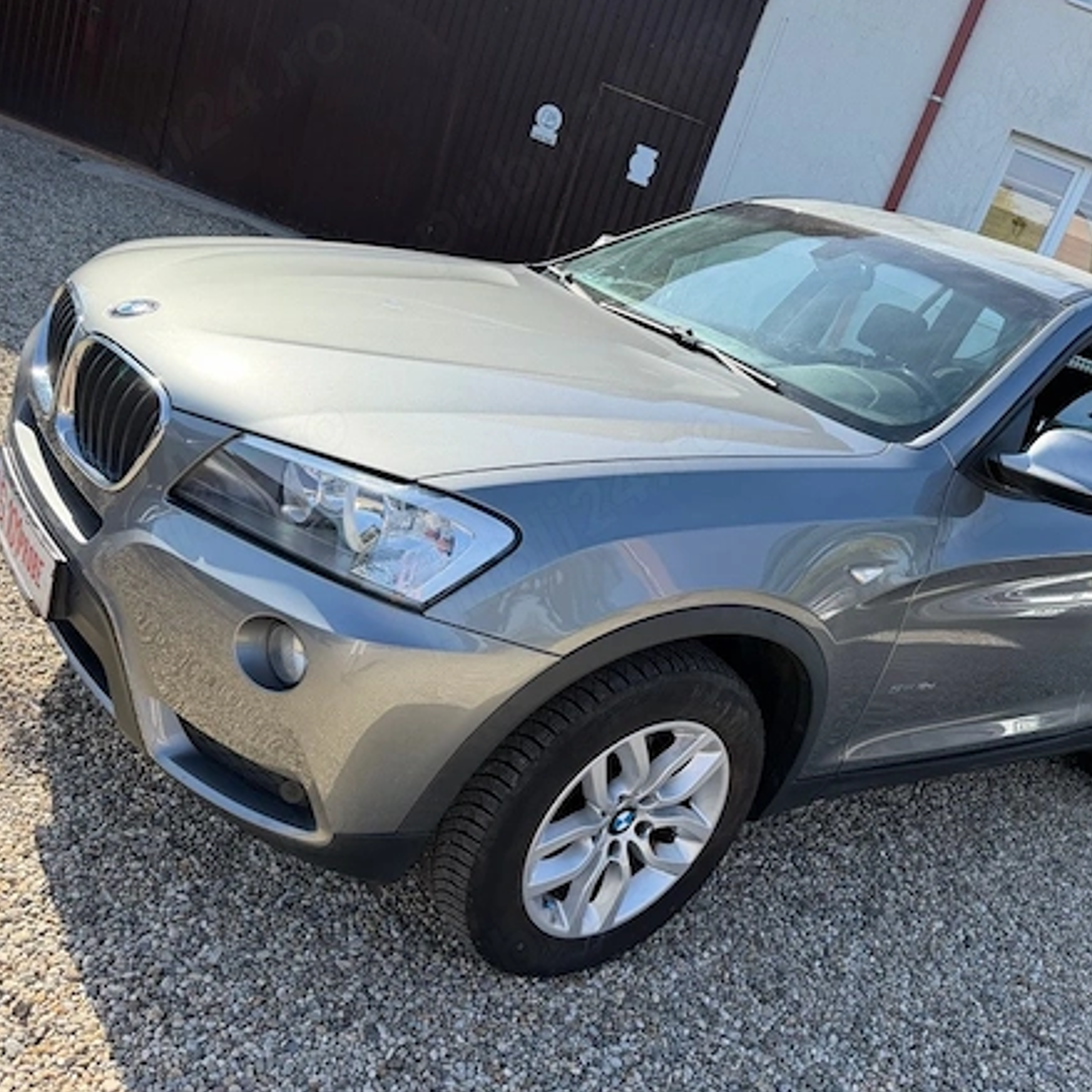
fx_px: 1035
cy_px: 537
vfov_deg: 55.6
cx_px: 672
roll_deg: -20.5
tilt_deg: -17.6
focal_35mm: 29
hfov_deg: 55.1
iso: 100
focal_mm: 6.76
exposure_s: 1/1901
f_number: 1.78
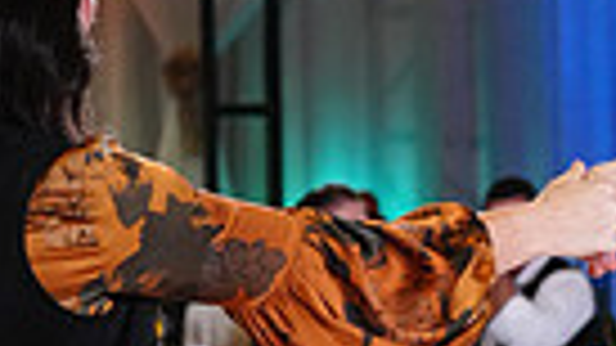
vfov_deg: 3.9
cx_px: 492
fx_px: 5079
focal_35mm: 311
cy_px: 589
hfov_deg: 6.9
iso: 2500
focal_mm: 70
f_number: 4
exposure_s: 1/320
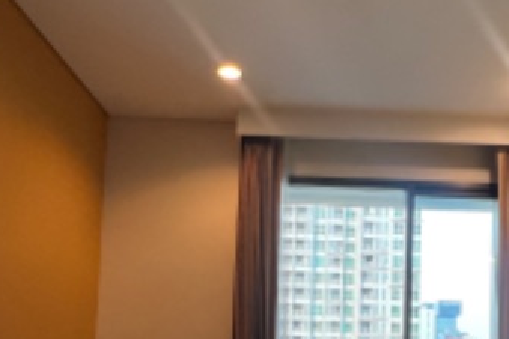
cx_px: 322
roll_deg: -1.1
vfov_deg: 31.1
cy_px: 333
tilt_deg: +4.4
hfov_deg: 48.0
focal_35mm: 40
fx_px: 565
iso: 64
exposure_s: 1/100
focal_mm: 1.57
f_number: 1.8
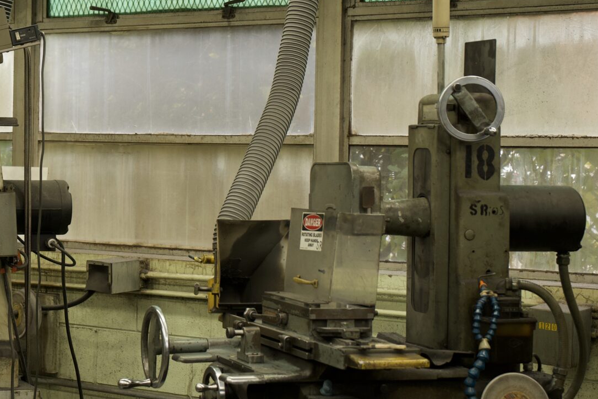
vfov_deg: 13.8
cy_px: 174
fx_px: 1644
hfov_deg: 20.0
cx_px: 1
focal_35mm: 99
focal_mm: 42
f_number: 3.5
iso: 500
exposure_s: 1/160
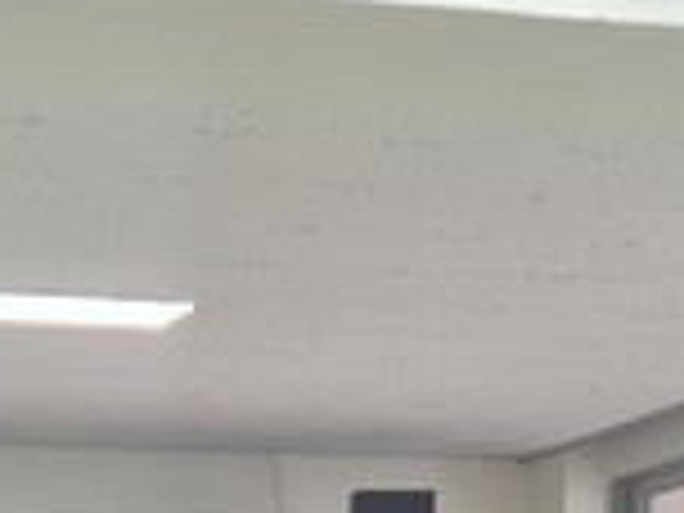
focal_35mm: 145
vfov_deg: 8.8
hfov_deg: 13.6
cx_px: 158
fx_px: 2865
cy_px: 1436
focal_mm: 5.4
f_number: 1.8
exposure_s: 1/63
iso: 80
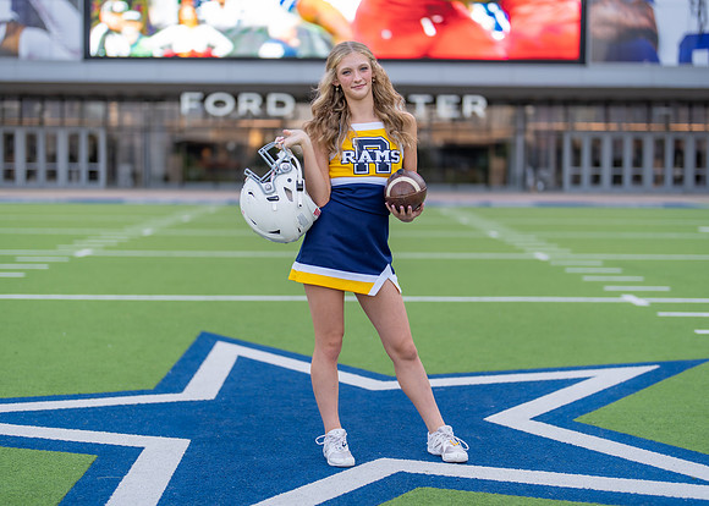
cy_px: 243
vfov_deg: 25.1
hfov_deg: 34.7
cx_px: 355
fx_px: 1136
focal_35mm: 56
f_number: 1.2
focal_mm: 50
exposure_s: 1/500
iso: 100
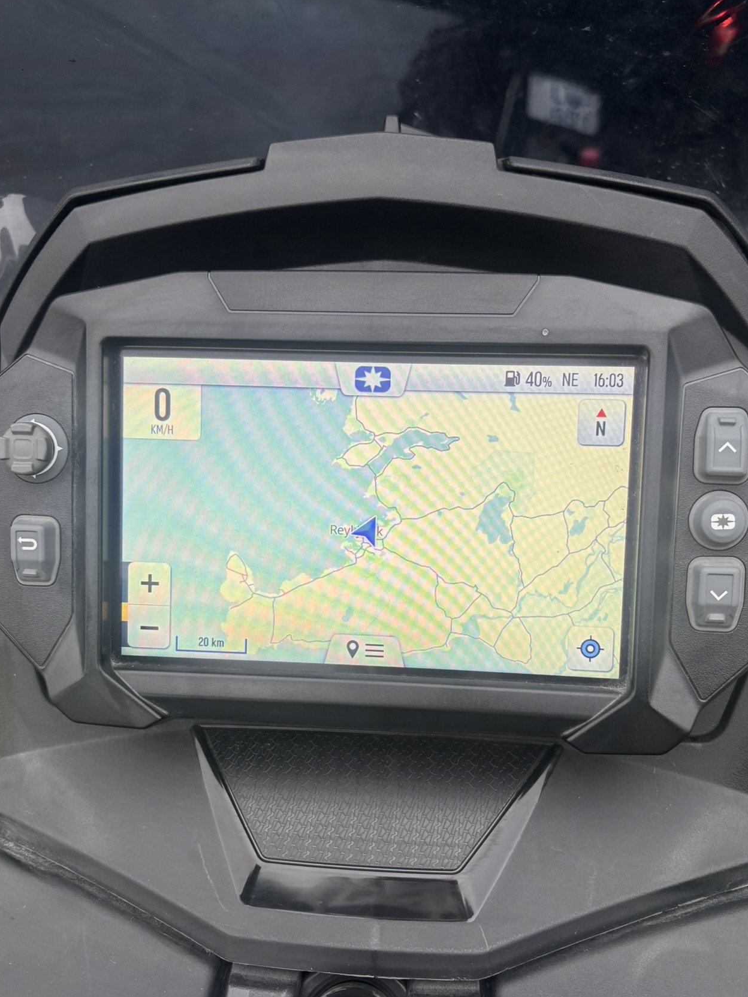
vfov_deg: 56.7
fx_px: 922
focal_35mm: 32
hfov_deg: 44.1
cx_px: 407
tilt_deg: -48.2
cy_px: 558
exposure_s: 1/193
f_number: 1.6
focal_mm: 5.96
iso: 40
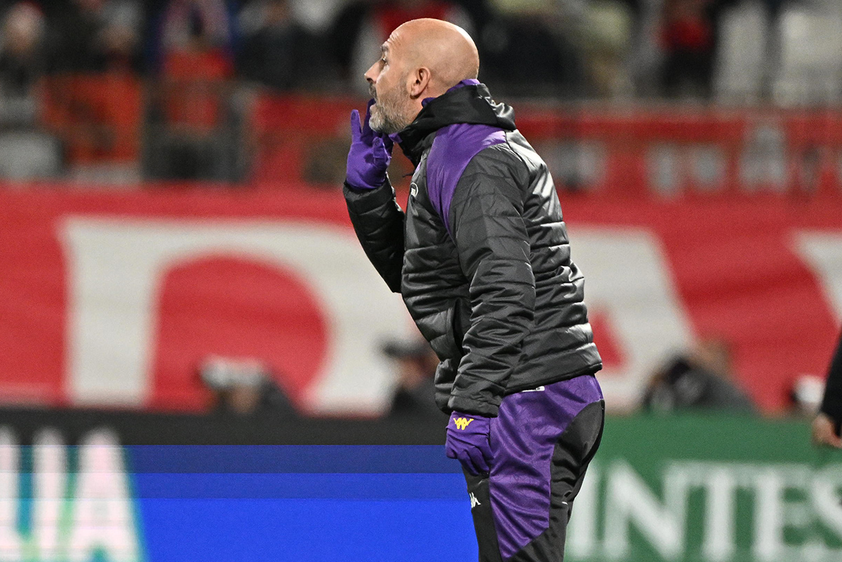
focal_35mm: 585
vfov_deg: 2.4
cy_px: 281
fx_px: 13681
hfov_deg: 3.5
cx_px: 421
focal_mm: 390
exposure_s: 1/1600
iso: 5000
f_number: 4
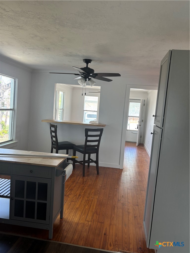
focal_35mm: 26
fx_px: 190
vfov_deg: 67.3
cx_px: 95
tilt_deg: -4.1
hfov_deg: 53.1
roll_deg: -6.0
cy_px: 126
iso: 100
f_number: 1.6
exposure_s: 1/121
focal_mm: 5.96
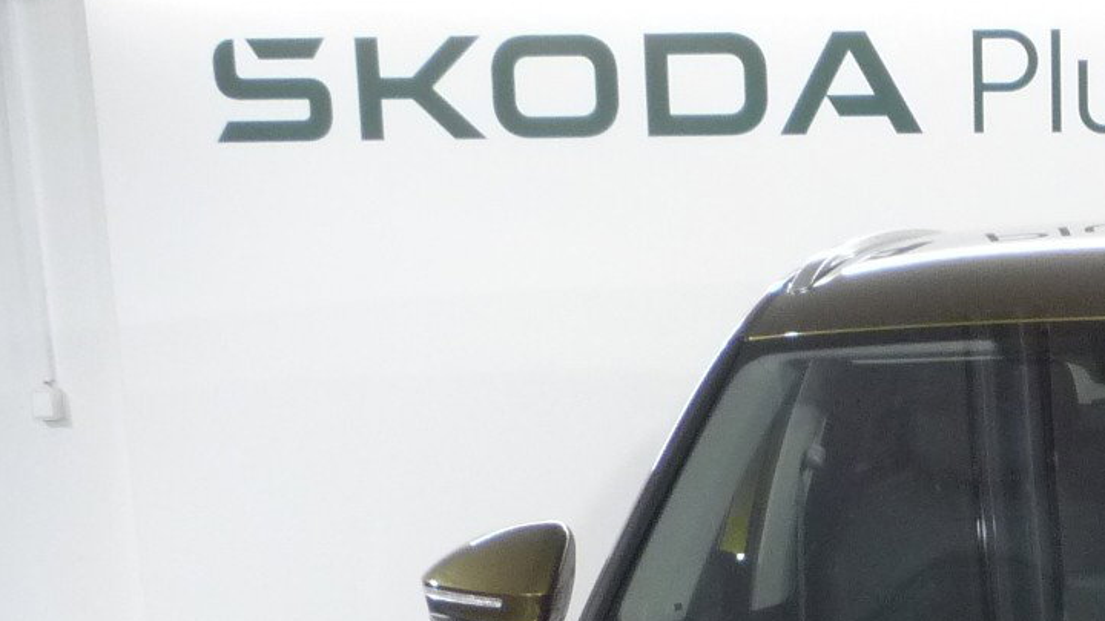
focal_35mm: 93
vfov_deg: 12.1
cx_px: 1103
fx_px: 2725
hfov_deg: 22.1
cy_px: 1081
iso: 250
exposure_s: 1/30
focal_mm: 5.2
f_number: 3.3
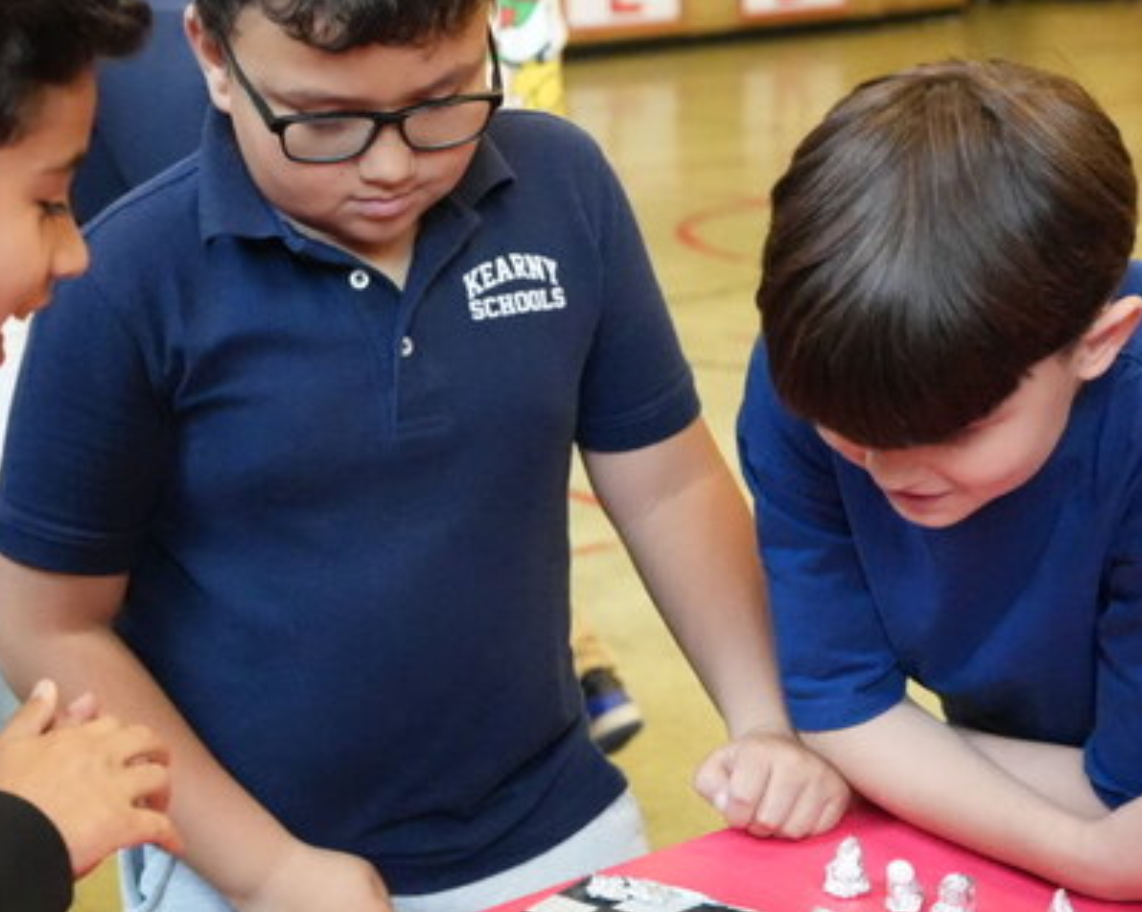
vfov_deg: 19.1
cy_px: 538
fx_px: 2702
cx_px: 521
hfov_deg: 23.9
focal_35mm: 80
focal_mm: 33
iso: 12800
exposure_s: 1/1000
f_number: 3.2
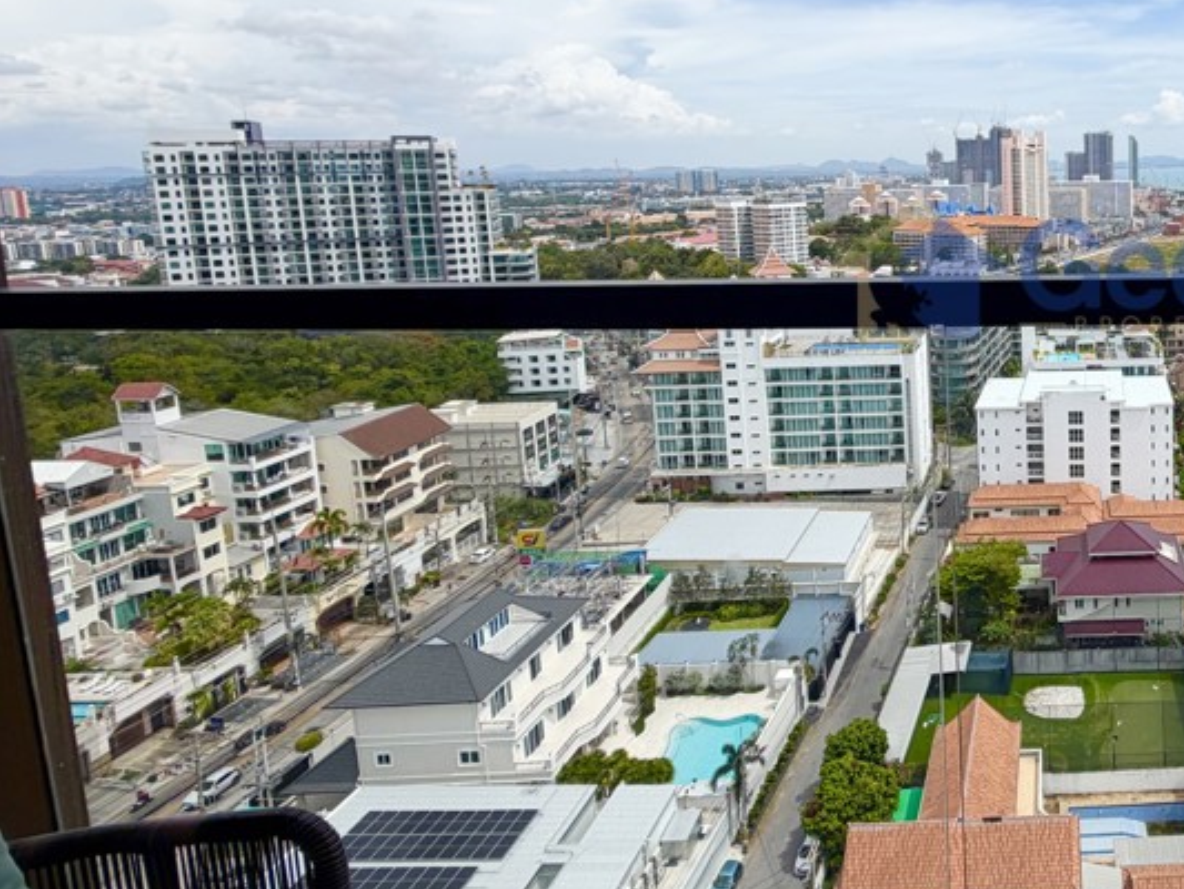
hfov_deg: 56.6
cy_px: 271
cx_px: 1096
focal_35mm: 26
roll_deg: +1.5
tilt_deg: -6.8
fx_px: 890
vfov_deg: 51.7
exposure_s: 1/1464
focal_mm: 2.22
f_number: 2.2
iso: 20
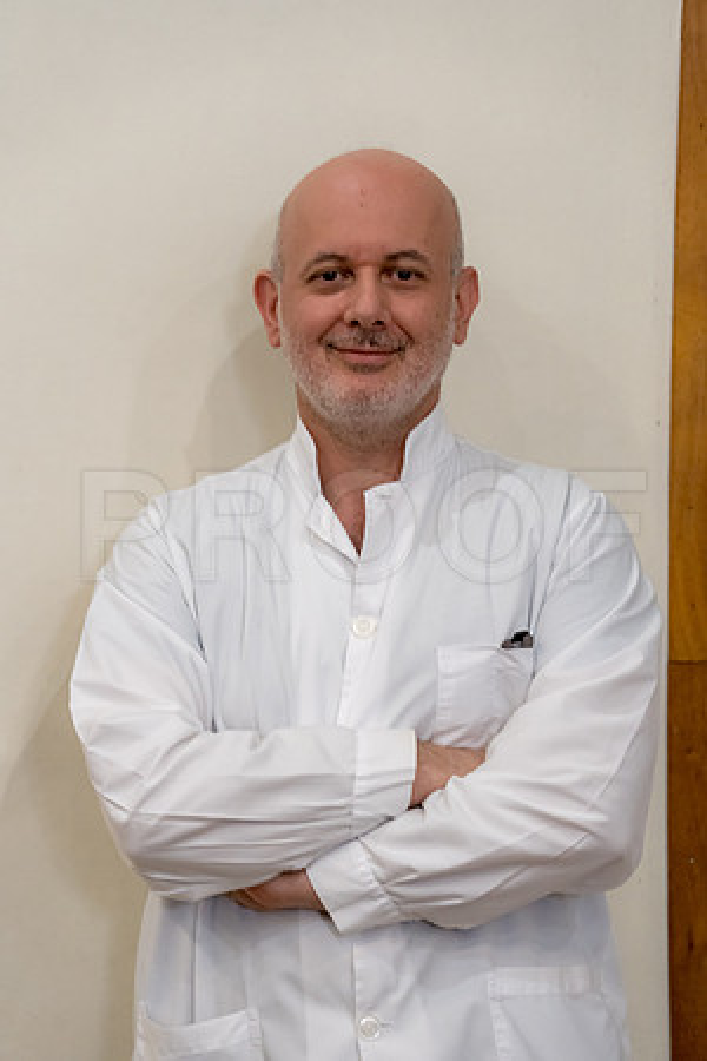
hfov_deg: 10.9
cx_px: 354
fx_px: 3711
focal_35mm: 126
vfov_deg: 16.3
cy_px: 530
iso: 4000
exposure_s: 1/80
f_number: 4.5
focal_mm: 126
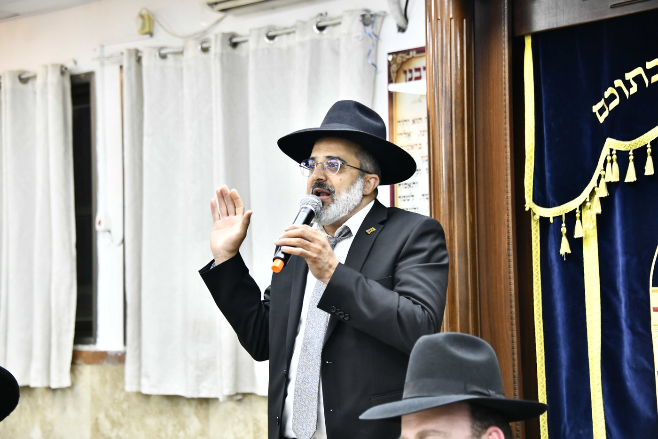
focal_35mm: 90
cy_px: 220
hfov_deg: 22.6
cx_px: 329
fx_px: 1645
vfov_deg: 15.2
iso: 2000
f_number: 5.6
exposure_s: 1/125
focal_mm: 90
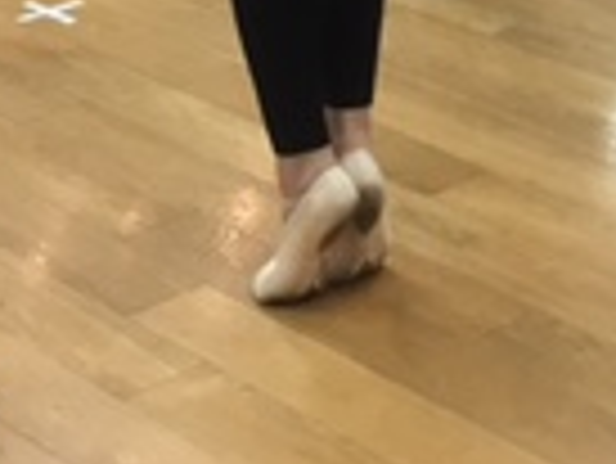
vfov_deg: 10.0
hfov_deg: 14.6
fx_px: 2404
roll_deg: -0.9
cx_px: 445
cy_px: -518
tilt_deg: -7.6
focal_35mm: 135
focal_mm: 4.15
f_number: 2.2
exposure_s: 1/30
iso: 50
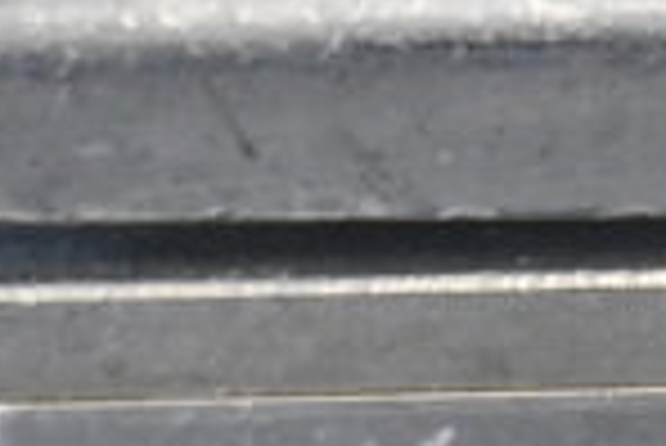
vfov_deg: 4.1
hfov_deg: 5.9
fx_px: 6279
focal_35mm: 339
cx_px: 1264
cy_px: 579
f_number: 5.6
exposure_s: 1/100
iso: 7200
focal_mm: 55
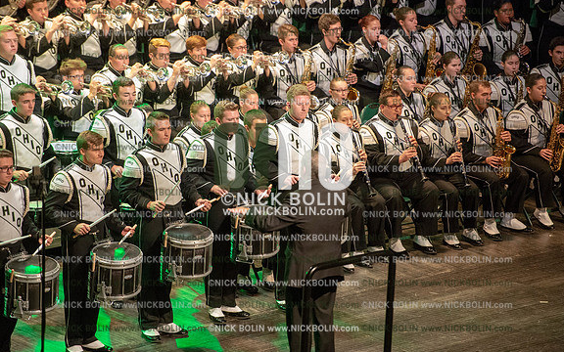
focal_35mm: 205
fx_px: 3151
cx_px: 283
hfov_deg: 10.2
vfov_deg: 6.4
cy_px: 169
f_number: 2.8
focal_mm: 200
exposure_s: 1/800
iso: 8000
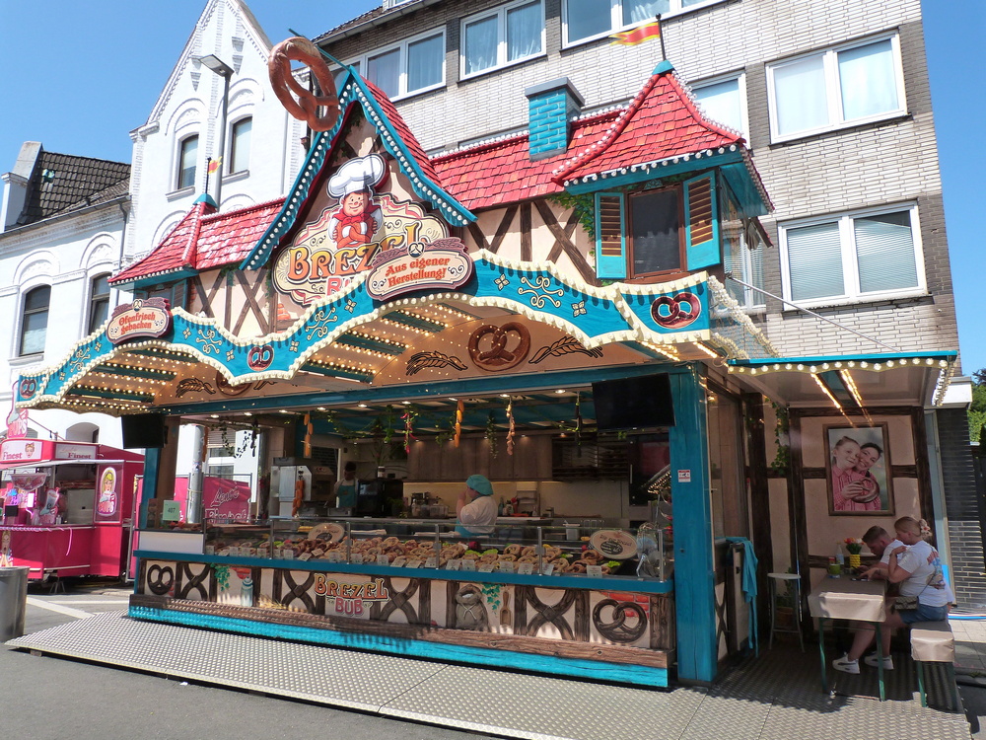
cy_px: 370
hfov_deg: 69.4
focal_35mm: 25
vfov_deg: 54.9
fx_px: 712
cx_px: 493
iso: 160
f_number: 5.6
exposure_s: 1/250
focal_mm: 4.5
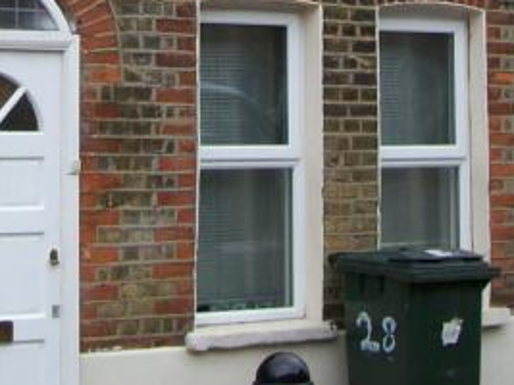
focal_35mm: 138
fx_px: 2048
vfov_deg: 10.2
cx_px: 121
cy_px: -267
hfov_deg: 14.2
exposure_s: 1/553
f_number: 2.7
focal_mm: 6
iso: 80
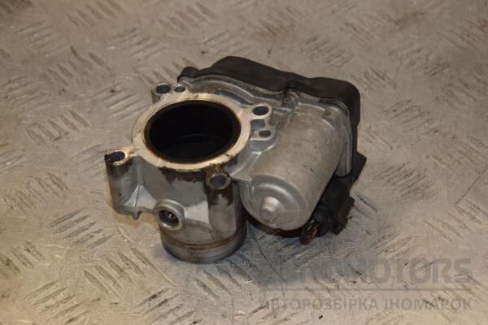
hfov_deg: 17.1
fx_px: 1627
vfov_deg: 11.4
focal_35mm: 120
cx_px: 244
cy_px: 162
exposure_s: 1/200
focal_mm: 80
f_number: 7.1
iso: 800
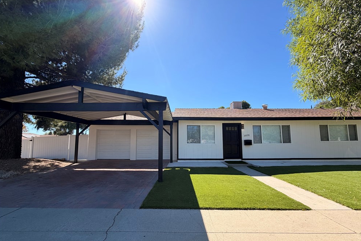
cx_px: 183
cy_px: 129
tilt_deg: +5.1
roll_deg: +0.3
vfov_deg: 77.2
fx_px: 150
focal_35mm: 15
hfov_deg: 100.4
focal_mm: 2.22
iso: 40
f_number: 2.2
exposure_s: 1/770
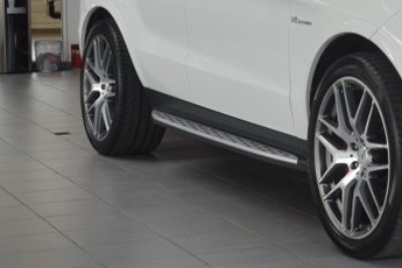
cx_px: 464
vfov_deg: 11.5
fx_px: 1318
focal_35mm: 118
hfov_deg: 16.7
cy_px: 30
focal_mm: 34
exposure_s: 1/60
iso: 400
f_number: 4.2
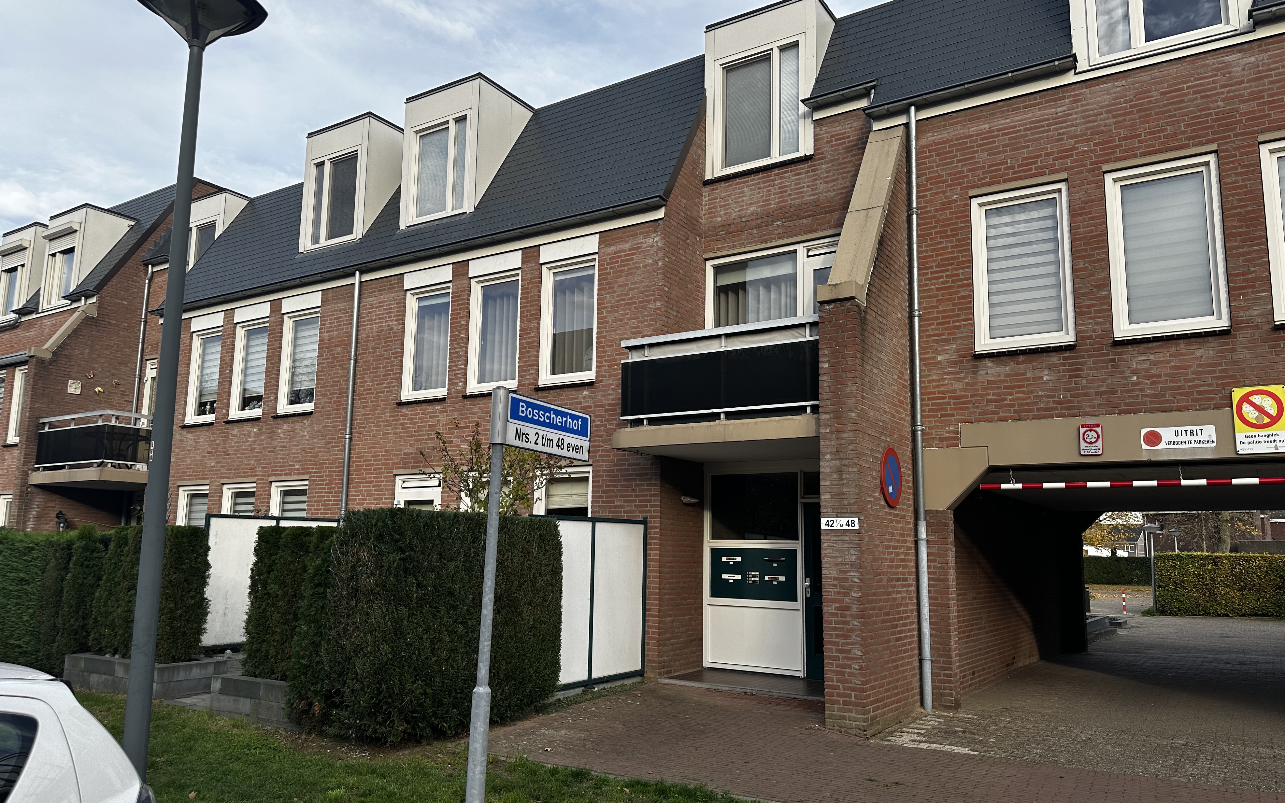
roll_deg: -0.8
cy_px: 410
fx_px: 911
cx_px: 649
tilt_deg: +8.1
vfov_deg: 47.6
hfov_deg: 70.4
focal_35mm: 26
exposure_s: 1/1357
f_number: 1.78
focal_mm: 6.86
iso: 80
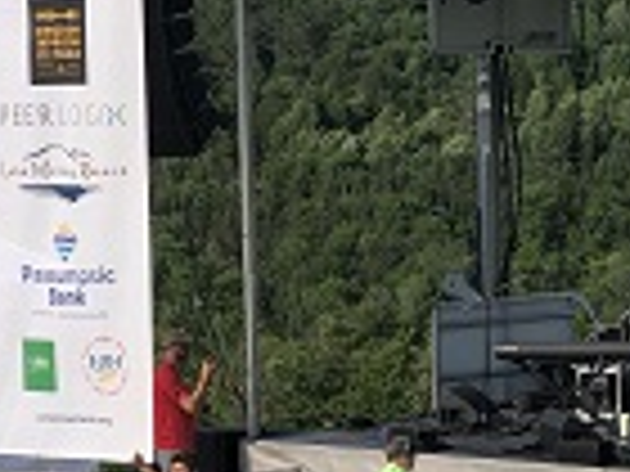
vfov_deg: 7.6
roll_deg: +0.5
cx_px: 837
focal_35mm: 195
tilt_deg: +1.7
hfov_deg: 9.9
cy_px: -72
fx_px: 3549
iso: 20
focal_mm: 6.6
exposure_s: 1/1143
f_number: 2.8
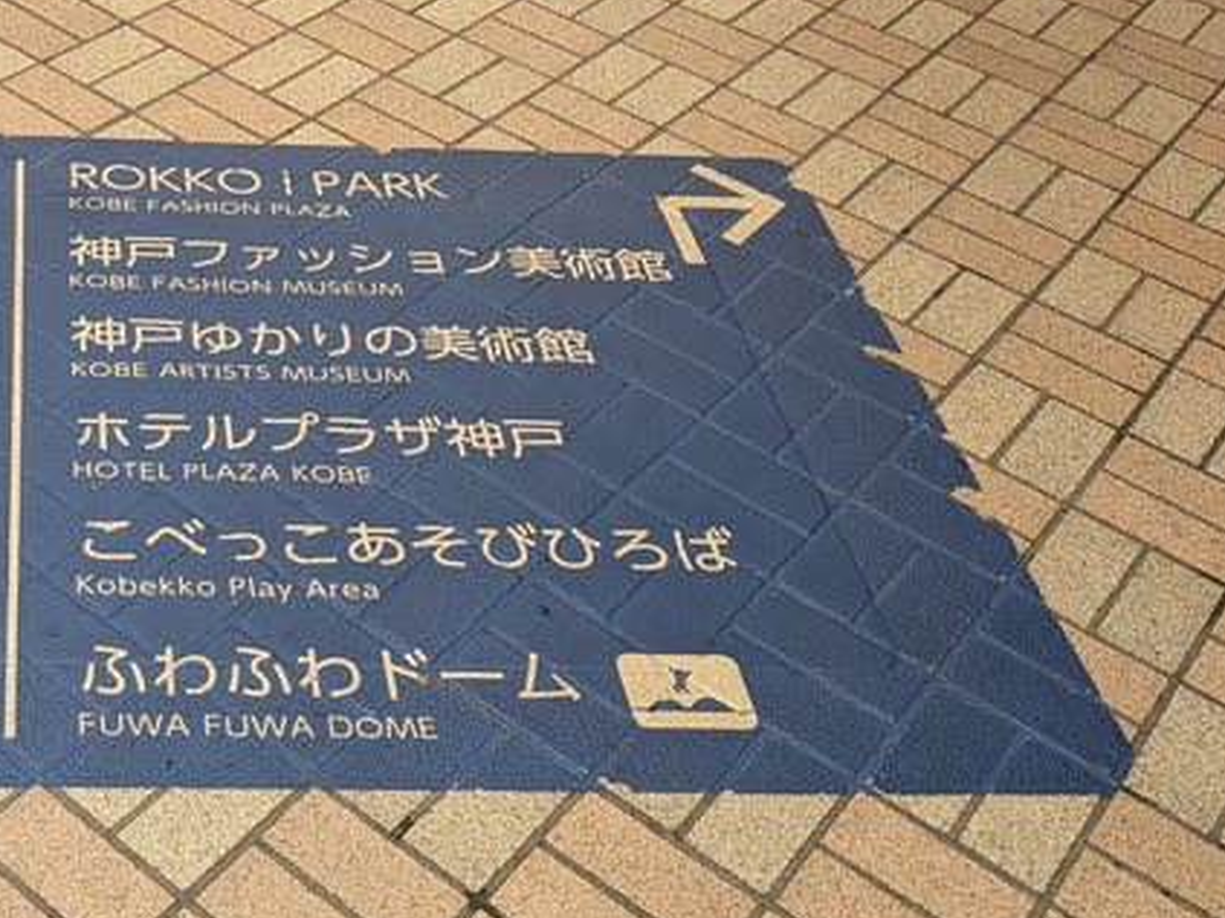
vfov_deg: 32.8
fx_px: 1557
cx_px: 169
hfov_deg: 40.4
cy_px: 523
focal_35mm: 44
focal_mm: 4.53
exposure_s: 1/120
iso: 721
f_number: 1.7
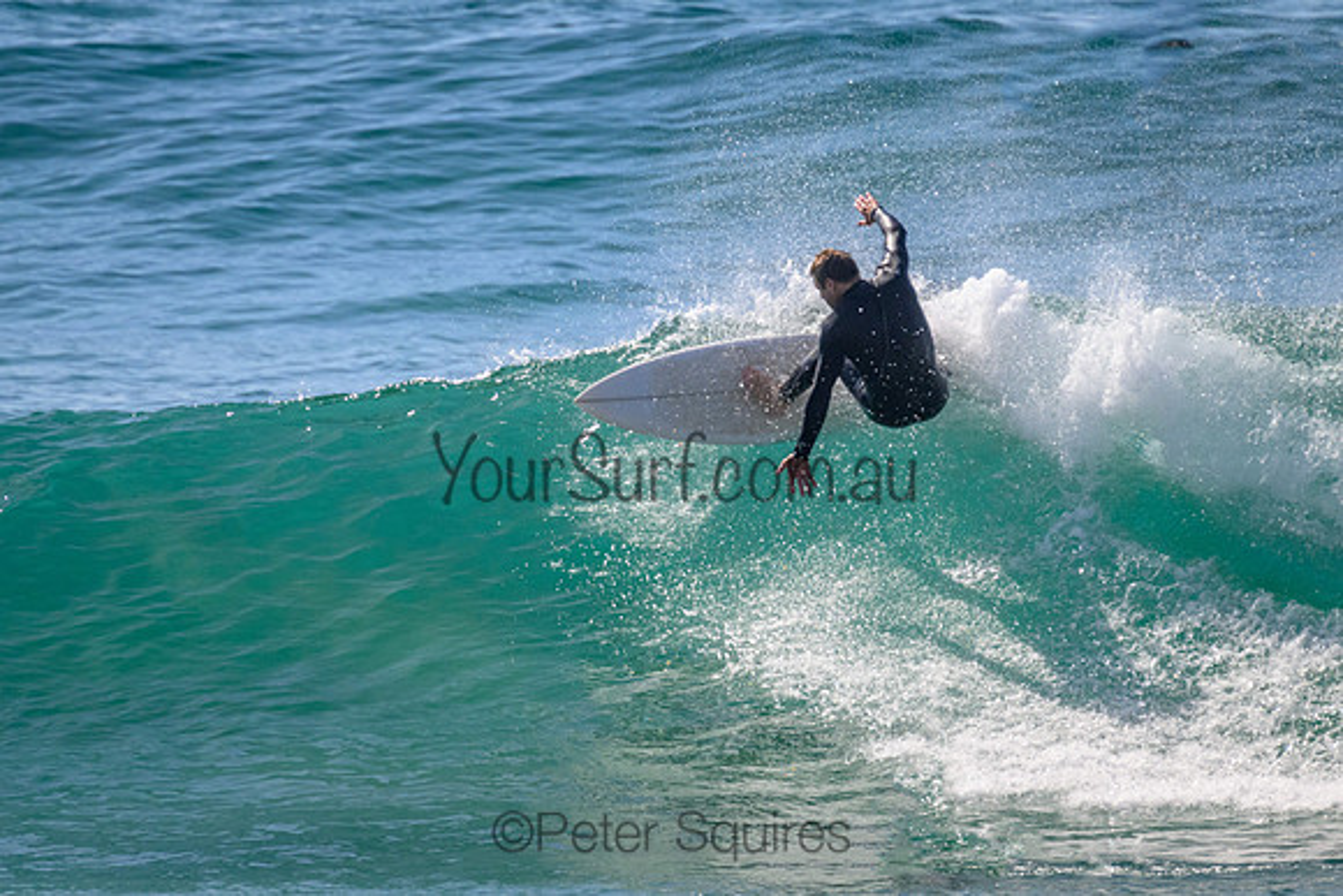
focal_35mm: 1073
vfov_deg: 1.3
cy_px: 300
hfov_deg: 1.9
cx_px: 666
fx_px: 40042
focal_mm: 800
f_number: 11
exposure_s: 1/2000
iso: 1100
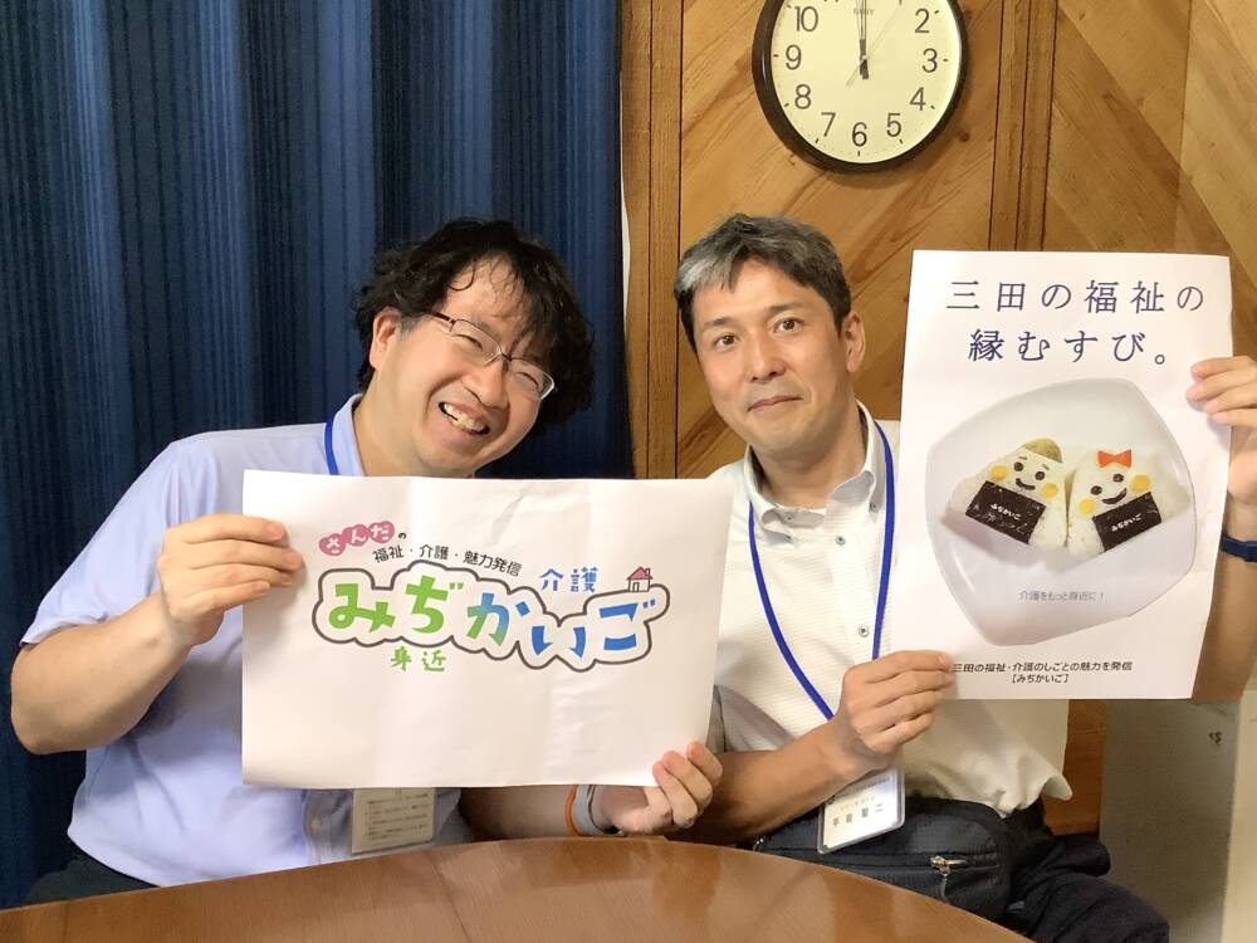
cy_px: 472
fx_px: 1126
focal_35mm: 31
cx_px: 628
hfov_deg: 58.4
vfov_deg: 45.4
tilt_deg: -10.5
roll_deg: -1.4
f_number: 2.4
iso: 200
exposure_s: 1/60
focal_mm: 3.3
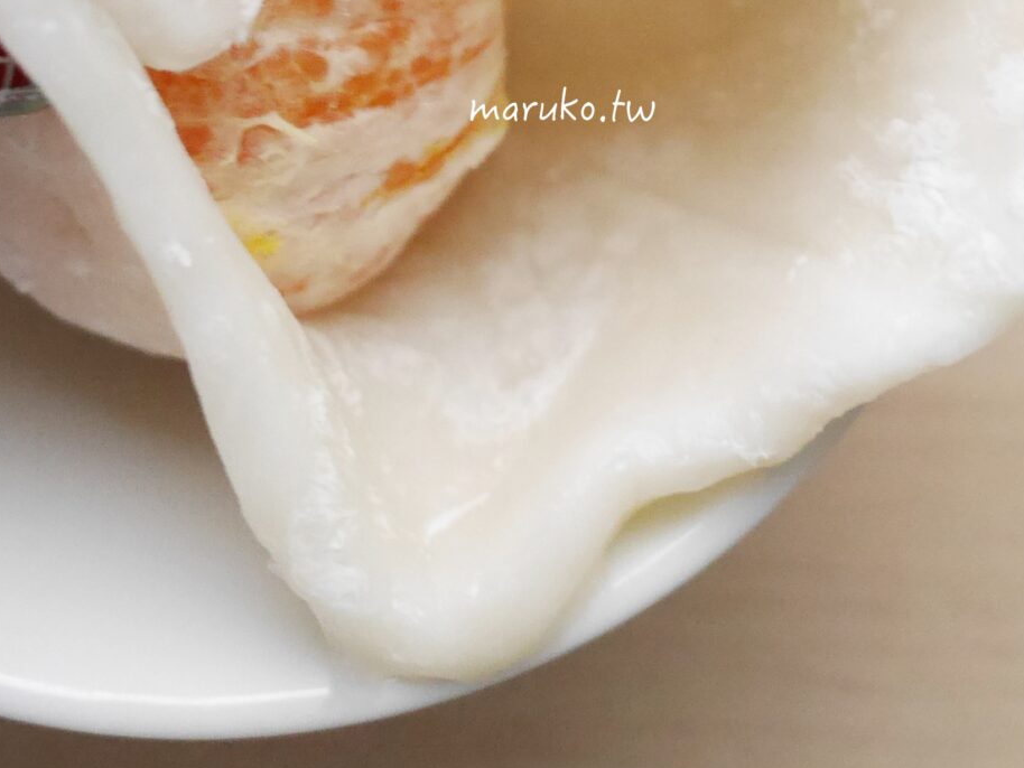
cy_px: -79
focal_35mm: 84
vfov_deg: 17.0
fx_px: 2486
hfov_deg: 23.1
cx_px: 297
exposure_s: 1/25
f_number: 2.5
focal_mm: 15
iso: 3200
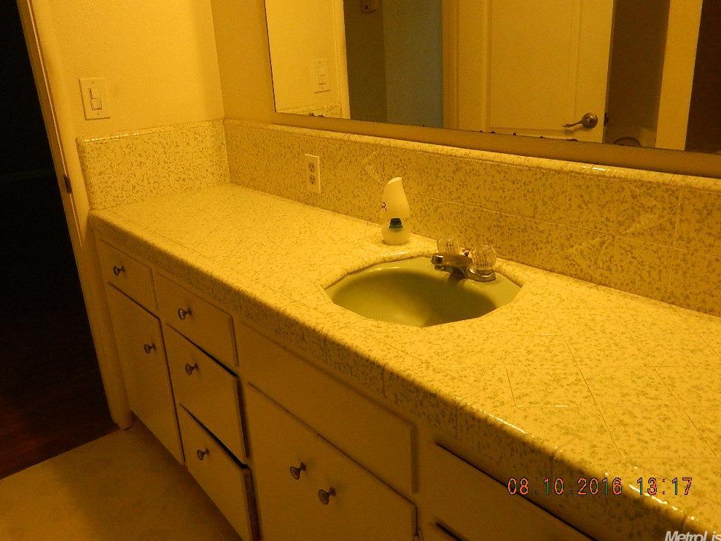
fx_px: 604
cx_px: 364
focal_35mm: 29
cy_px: 265
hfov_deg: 61.7
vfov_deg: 48.2
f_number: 3.2
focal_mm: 5.1
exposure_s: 1/60
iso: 400
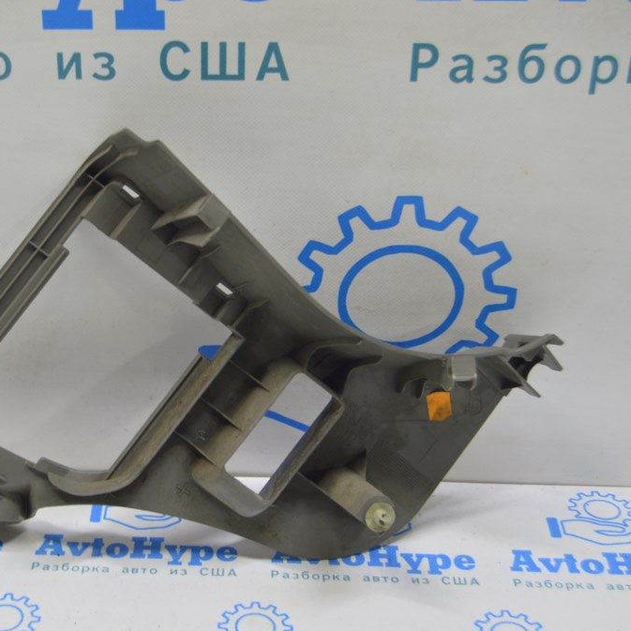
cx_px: 179
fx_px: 1279
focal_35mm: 62
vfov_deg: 27.7
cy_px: 318
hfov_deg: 27.4
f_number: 5.6
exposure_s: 1/20
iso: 400
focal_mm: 32
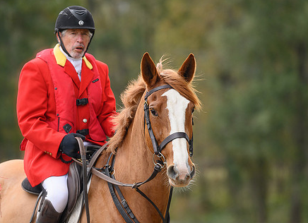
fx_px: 2620
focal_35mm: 298
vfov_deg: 4.9
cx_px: 147
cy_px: 115
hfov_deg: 6.7
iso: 500
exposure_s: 1/640
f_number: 3.2
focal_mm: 200
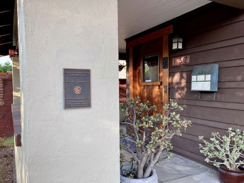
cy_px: 92
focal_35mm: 28
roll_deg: +1.3
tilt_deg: -2.5
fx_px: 197
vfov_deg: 49.7
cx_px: 122
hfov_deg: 63.4
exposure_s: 1/121
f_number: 1.8
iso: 32
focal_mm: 3.99
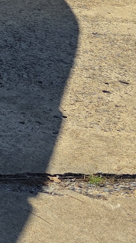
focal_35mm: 131
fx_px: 840
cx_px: -427
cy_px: -154
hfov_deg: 6.9
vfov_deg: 14.8
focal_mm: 6.3
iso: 64
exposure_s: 1/7944
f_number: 1.7
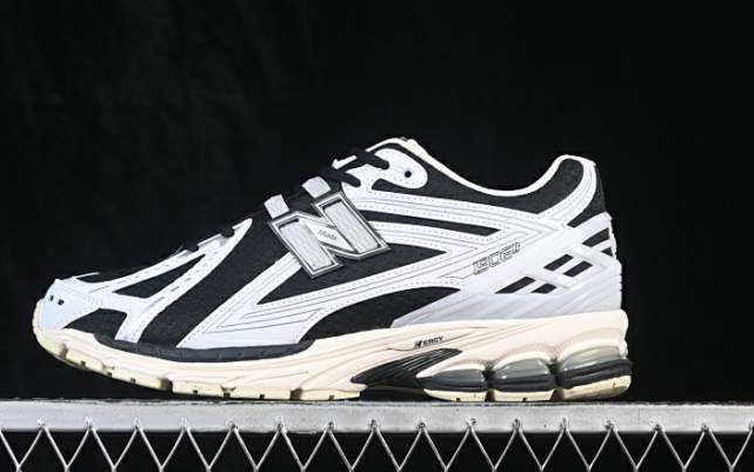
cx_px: 334
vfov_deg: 15.0
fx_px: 1788
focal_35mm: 87
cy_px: 222
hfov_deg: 23.8
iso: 160
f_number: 6.3
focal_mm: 50
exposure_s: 1/60
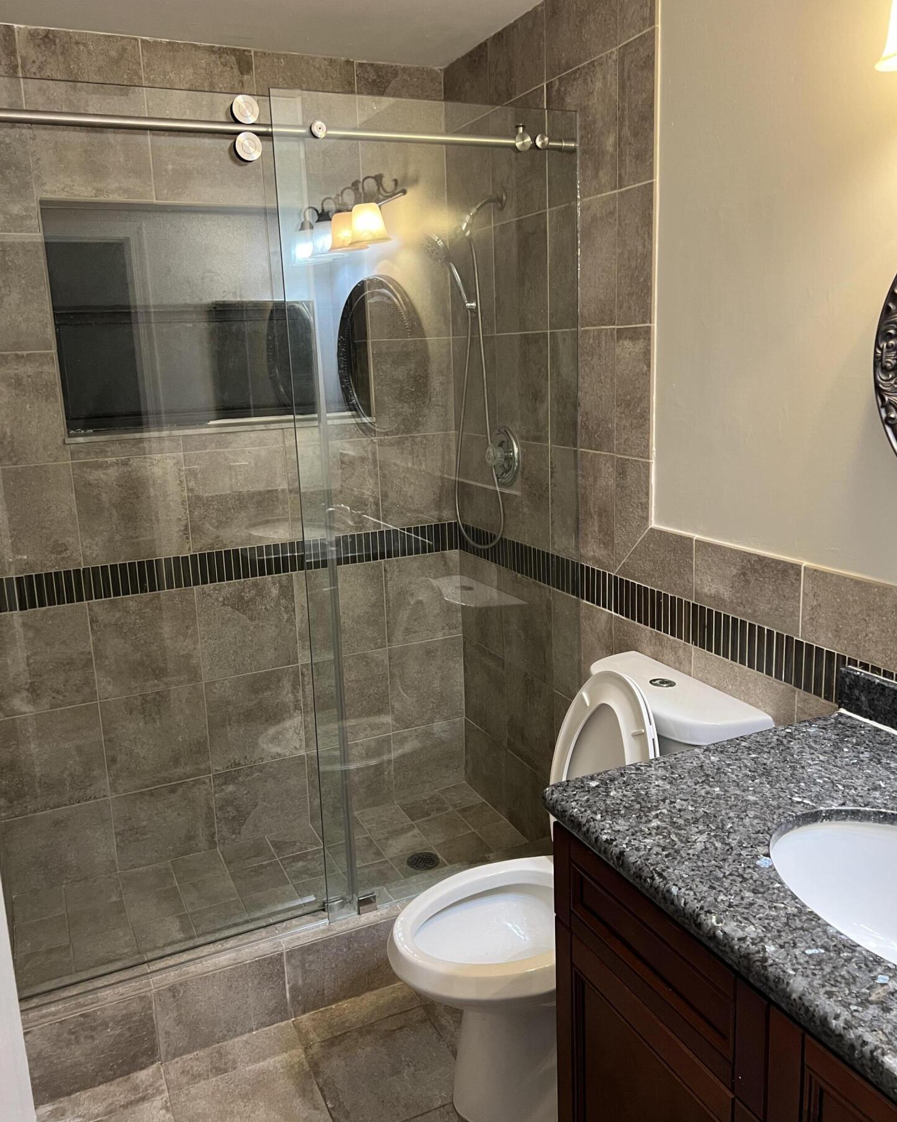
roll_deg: +1.2
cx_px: 445
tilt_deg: -11.5
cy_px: 545
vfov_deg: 62.2
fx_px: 929
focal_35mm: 28
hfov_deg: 51.5
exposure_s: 1/60
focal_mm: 5.7
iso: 320
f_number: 1.5
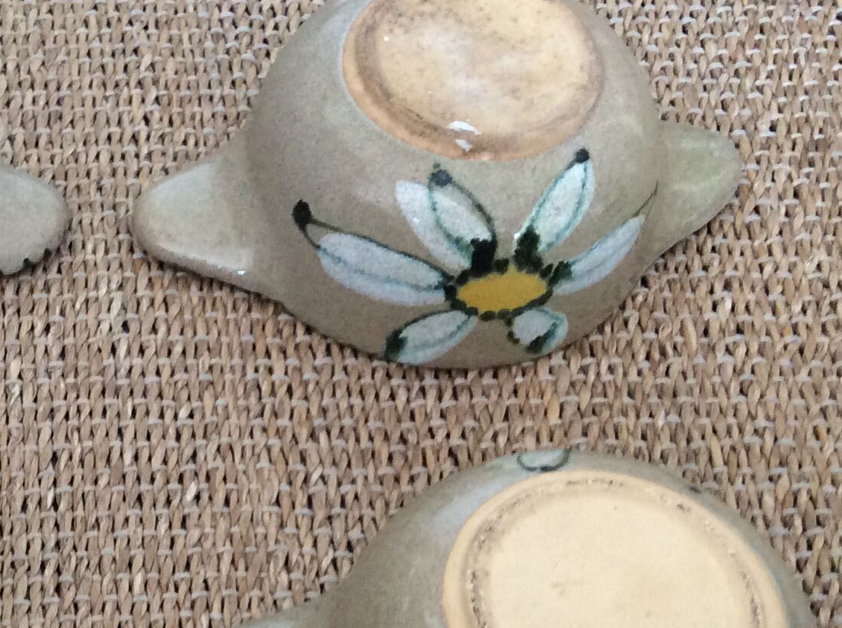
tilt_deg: -57.1
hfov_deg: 25.5
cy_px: 489
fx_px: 1822
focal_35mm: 75
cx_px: 142
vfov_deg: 19.4
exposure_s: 1/25
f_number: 2.4
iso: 100
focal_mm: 3.3
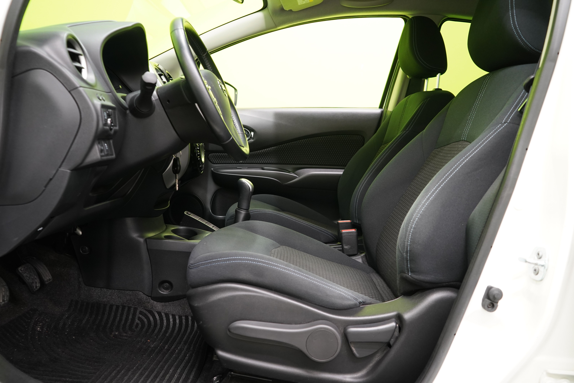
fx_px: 462
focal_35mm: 29
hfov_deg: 63.7
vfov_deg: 45.0
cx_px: 287
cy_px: 192
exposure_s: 1/20
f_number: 5
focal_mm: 29
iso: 1600
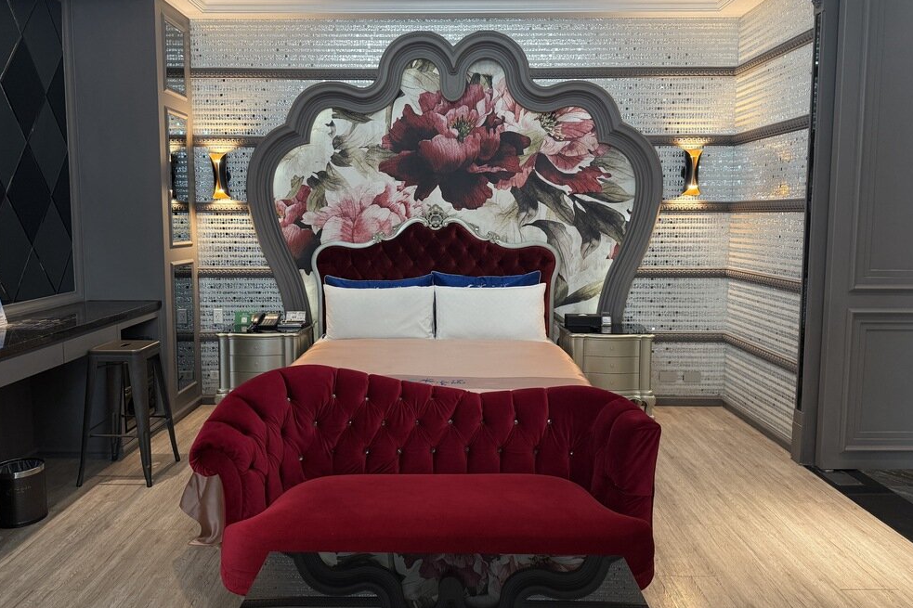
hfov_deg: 69.4
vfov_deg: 49.5
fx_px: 659
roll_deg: -0.2
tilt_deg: -5.1
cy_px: 275
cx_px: 440
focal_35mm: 26
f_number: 1.78
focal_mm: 6.76
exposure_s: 1/60
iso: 160
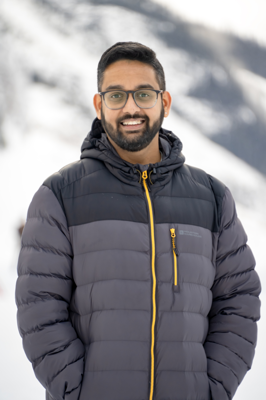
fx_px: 3325
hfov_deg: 4.6
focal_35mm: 300
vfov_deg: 6.9
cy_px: 200
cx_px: 133
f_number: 5.6
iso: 900
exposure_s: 1/320
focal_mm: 300
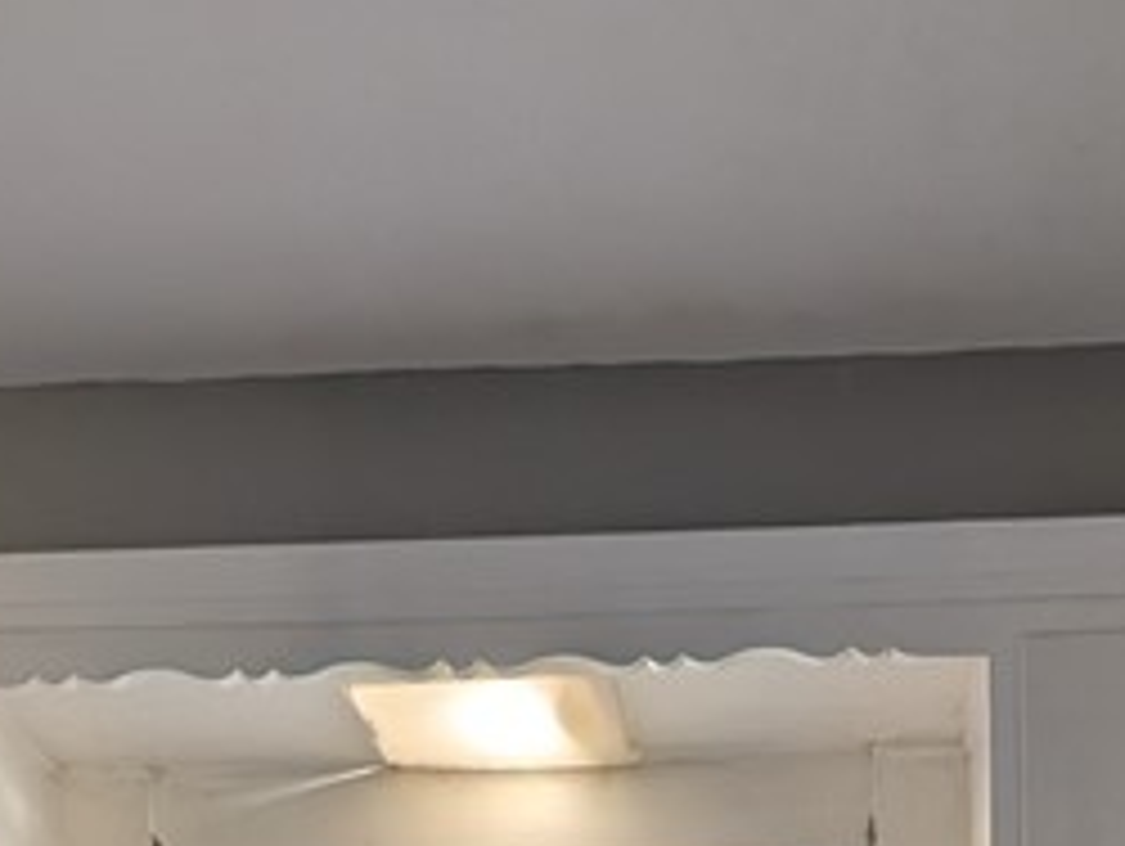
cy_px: 1692
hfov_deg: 38.2
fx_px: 1594
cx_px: 790
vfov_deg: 18.8
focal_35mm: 49
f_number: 1.7
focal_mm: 2.02
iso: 48
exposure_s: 1/47.3
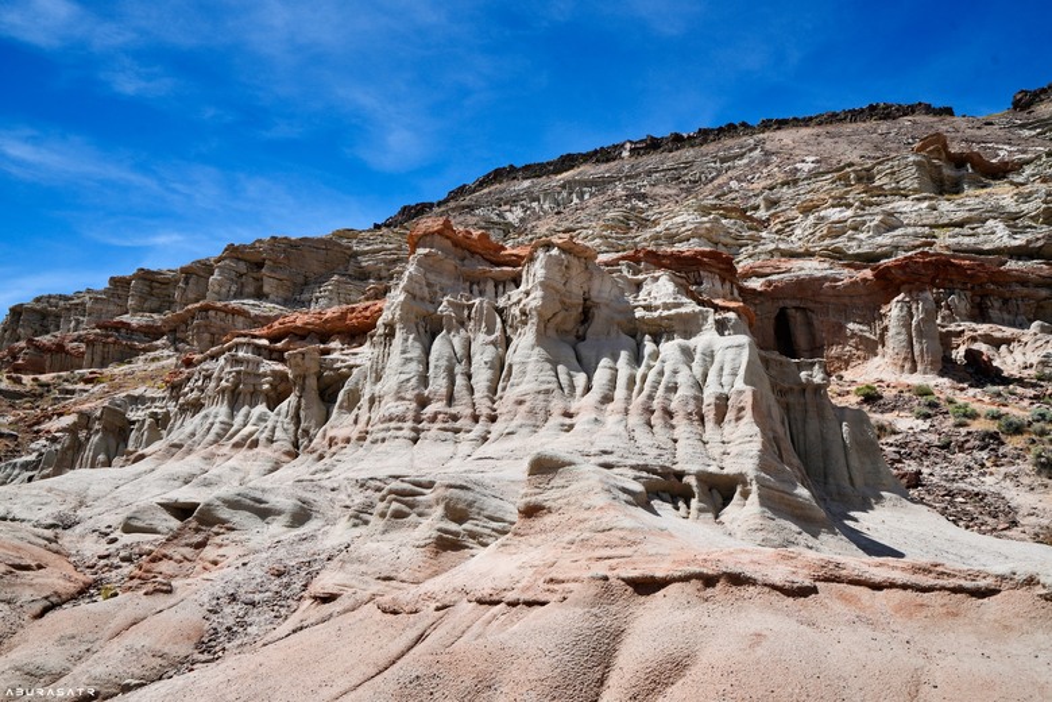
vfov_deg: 55.1
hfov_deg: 76.1
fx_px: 672
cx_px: 526
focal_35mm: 23
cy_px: 351
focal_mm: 23
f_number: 8
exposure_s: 1/800
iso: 100
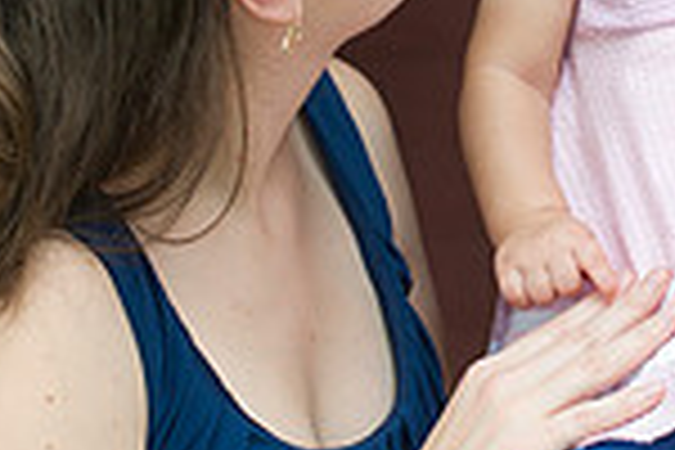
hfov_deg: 5.1
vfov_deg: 3.4
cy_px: 22
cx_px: 585
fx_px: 7612
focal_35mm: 406
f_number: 5
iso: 400
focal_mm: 105
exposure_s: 1/160
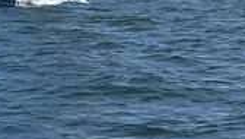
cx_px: 56
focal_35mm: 325
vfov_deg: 3.7
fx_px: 2114
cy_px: -258
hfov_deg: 6.6
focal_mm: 90
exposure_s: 1/800
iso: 250
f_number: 11
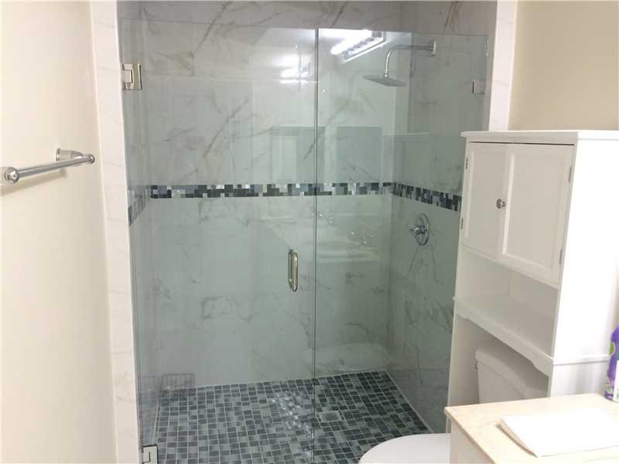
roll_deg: +0.9
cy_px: 232
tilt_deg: -11.1
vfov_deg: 48.2
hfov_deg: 61.7
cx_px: 310
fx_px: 519
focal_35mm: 29
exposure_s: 1/30
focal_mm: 4.15
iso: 64
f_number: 2.2
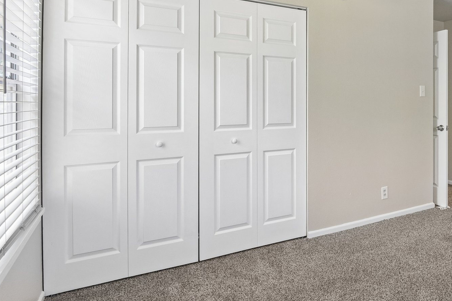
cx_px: 325
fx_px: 326
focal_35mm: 26
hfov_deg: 66.1
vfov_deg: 48.9
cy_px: 105
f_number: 8
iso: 1600
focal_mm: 17
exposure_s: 1/15
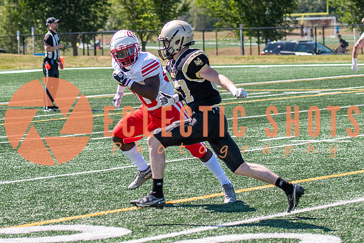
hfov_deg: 10.7
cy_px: 88
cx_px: 130
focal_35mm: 192
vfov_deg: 7.1
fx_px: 1945
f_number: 2.8
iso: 160
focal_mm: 70
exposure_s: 1/1600
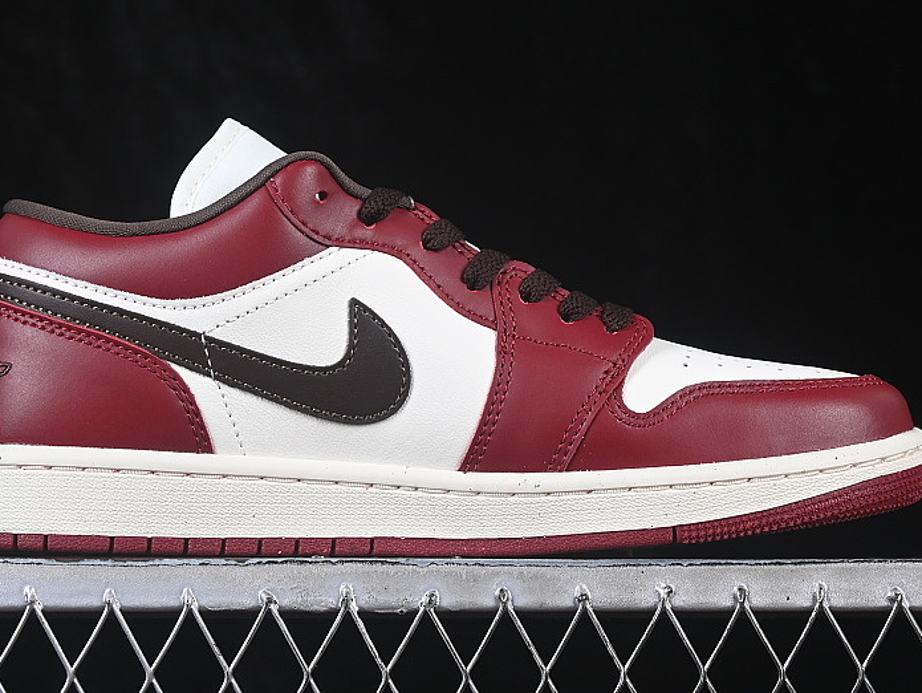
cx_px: 444
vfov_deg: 13.2
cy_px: 260
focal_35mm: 112
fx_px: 2985
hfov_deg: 17.6
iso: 160
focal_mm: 50
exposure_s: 1/80
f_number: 7.1
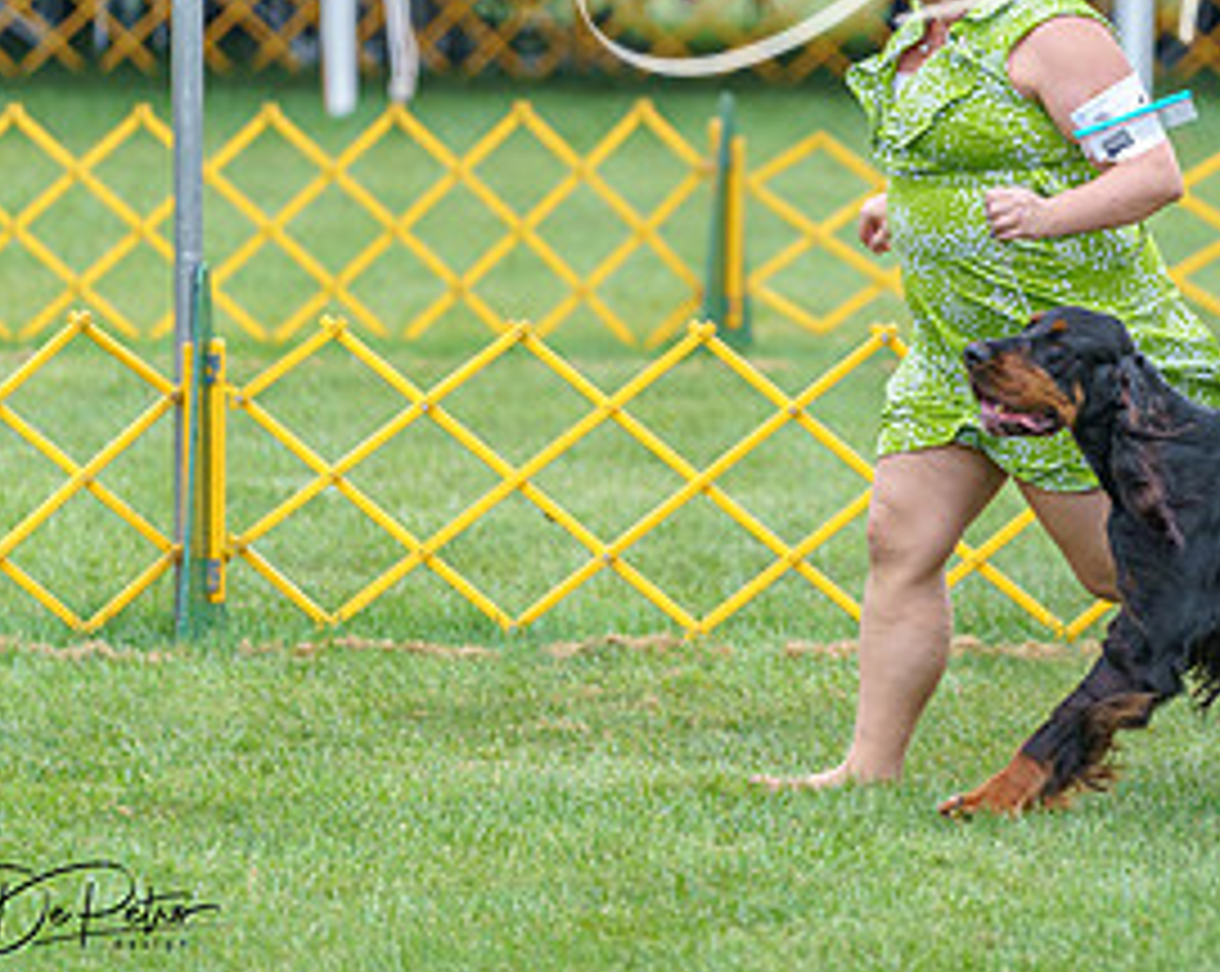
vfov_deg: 4.6
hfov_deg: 5.8
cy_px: 155
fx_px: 11970
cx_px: 1229
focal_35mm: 332
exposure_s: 1/640
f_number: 2.8
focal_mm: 165
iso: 640
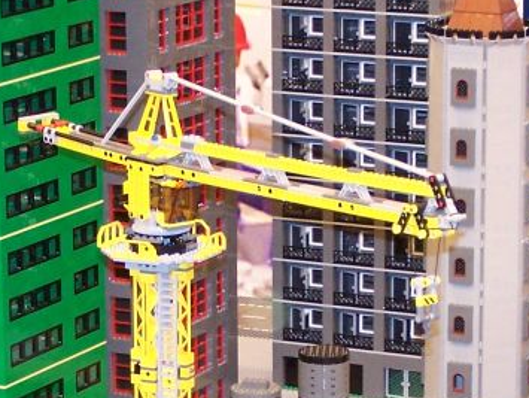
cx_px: 264
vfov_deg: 7.7
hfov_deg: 10.2
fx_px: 2952
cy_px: 413
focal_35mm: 193
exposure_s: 1/6
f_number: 3.2
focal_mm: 11.1
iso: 140
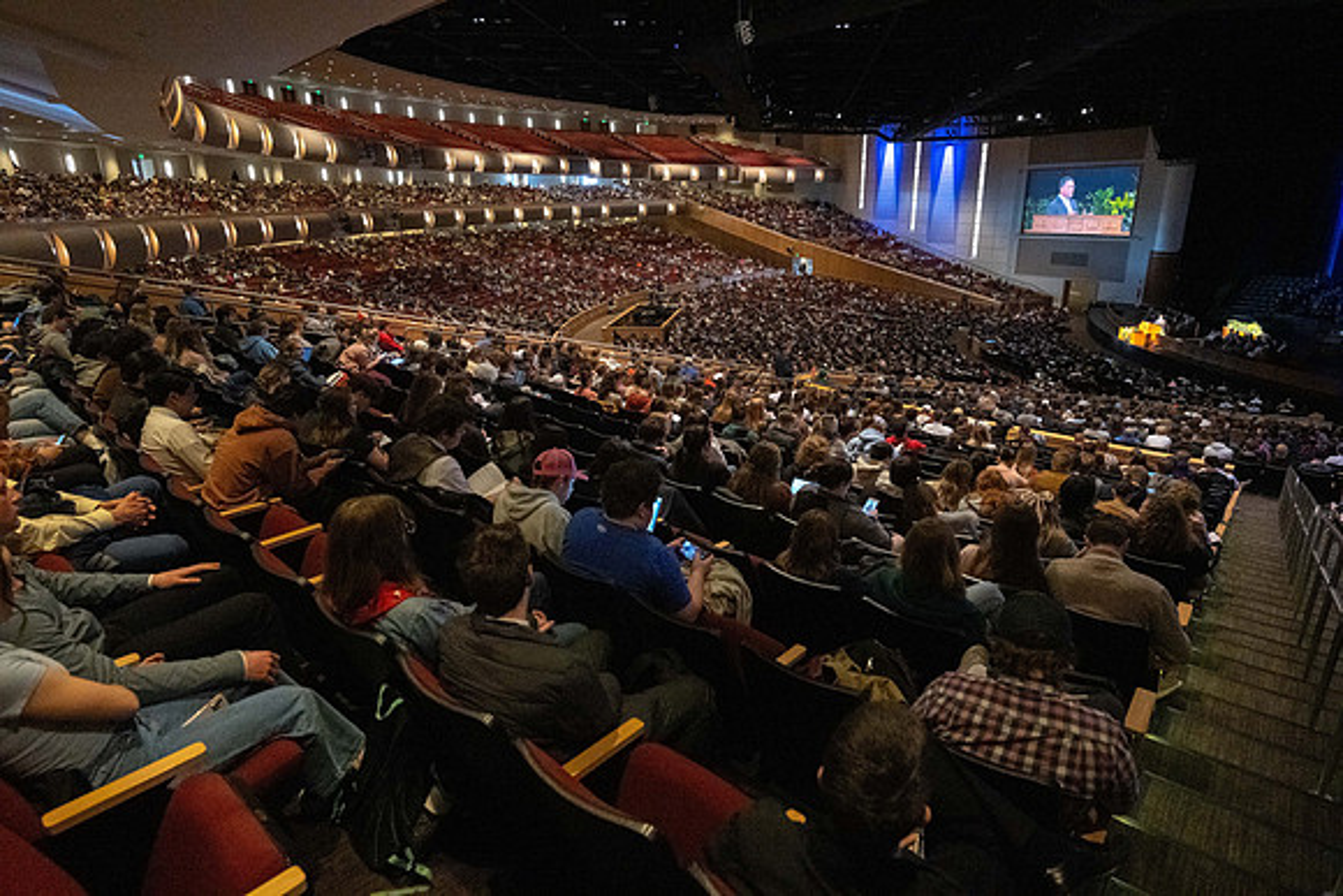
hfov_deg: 84.0
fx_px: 746
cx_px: 672
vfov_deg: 62.0
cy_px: 448
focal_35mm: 20
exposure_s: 1/125
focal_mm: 20
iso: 12800
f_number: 4
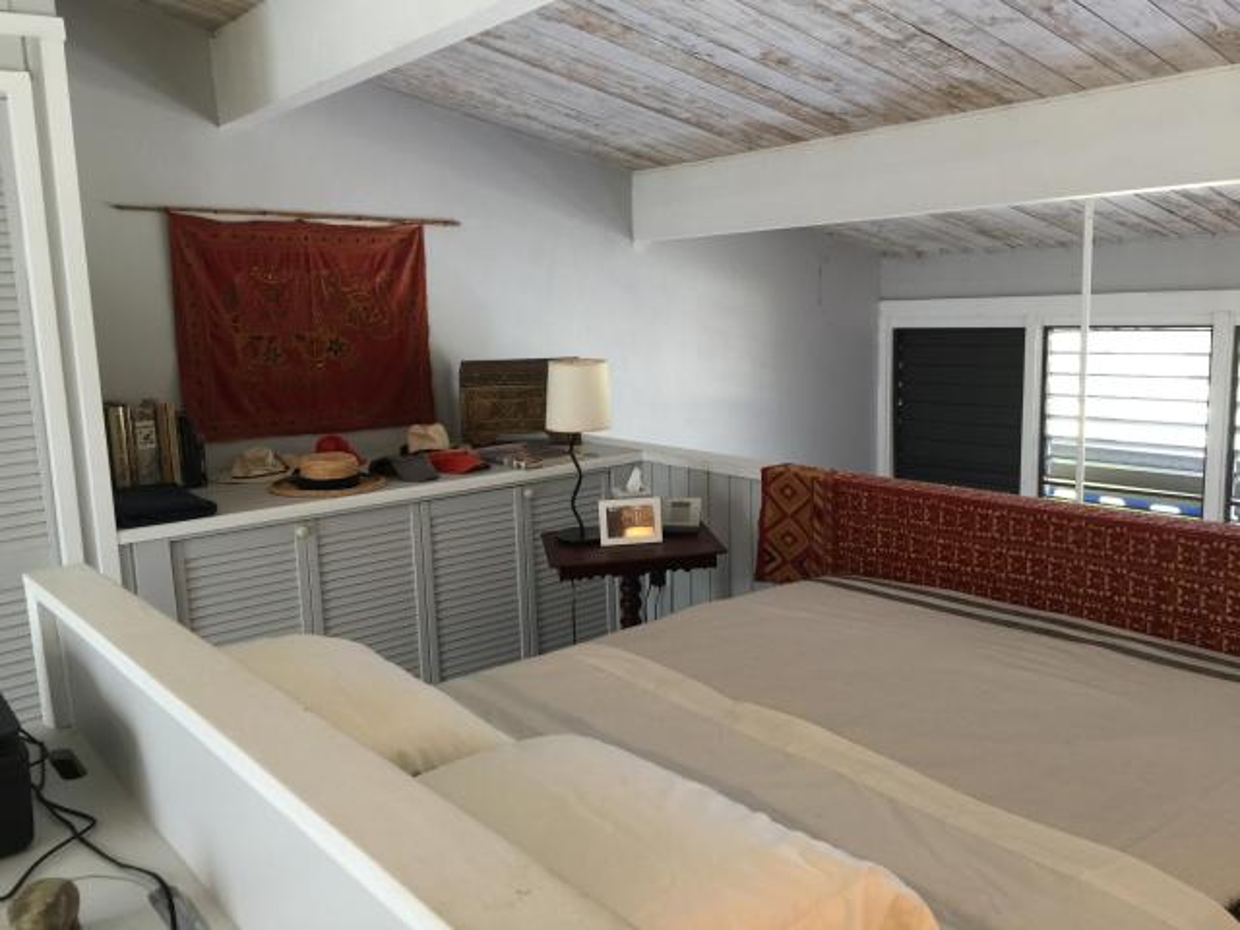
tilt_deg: -7.5
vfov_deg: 48.2
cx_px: 620
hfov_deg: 61.7
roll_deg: +0.7
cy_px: 465
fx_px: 1039
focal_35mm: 29
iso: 40
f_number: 2.2
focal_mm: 4.15
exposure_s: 1/15
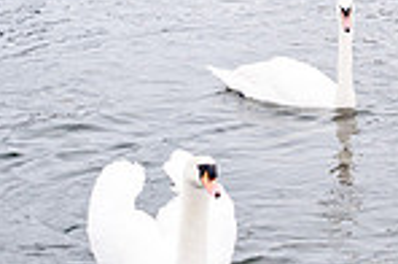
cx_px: 562
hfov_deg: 13.8
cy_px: -123
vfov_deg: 9.4
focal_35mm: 141
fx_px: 1555
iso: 200
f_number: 7.1
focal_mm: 24
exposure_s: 1/100
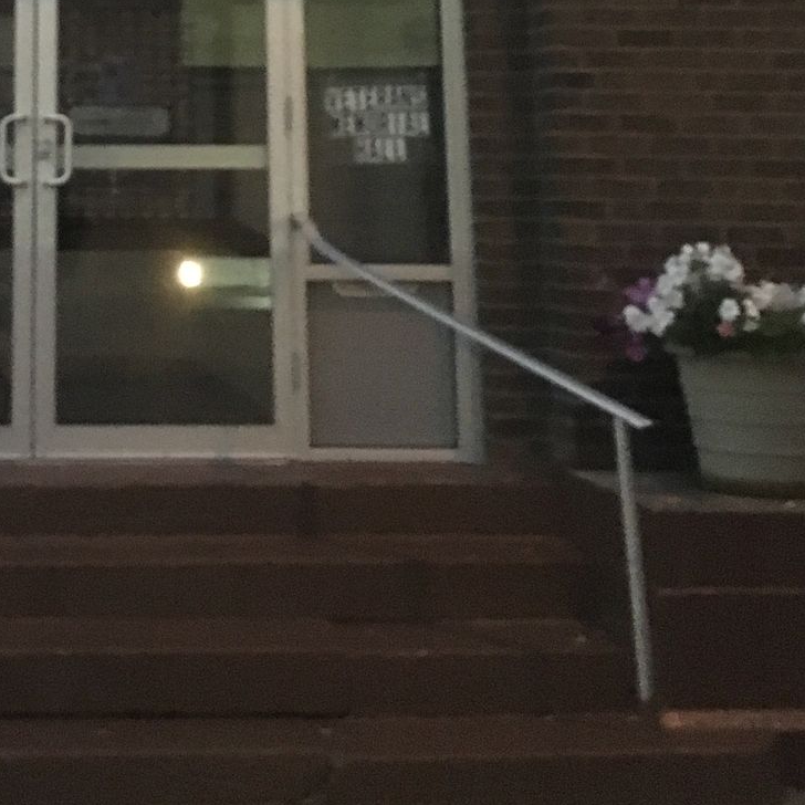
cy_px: -200
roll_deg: +0.2
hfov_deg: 23.6
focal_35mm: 71
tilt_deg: +13.2
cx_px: 69
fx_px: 1868
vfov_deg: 22.2
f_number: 2.2
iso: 640
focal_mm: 4.15
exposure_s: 1/15
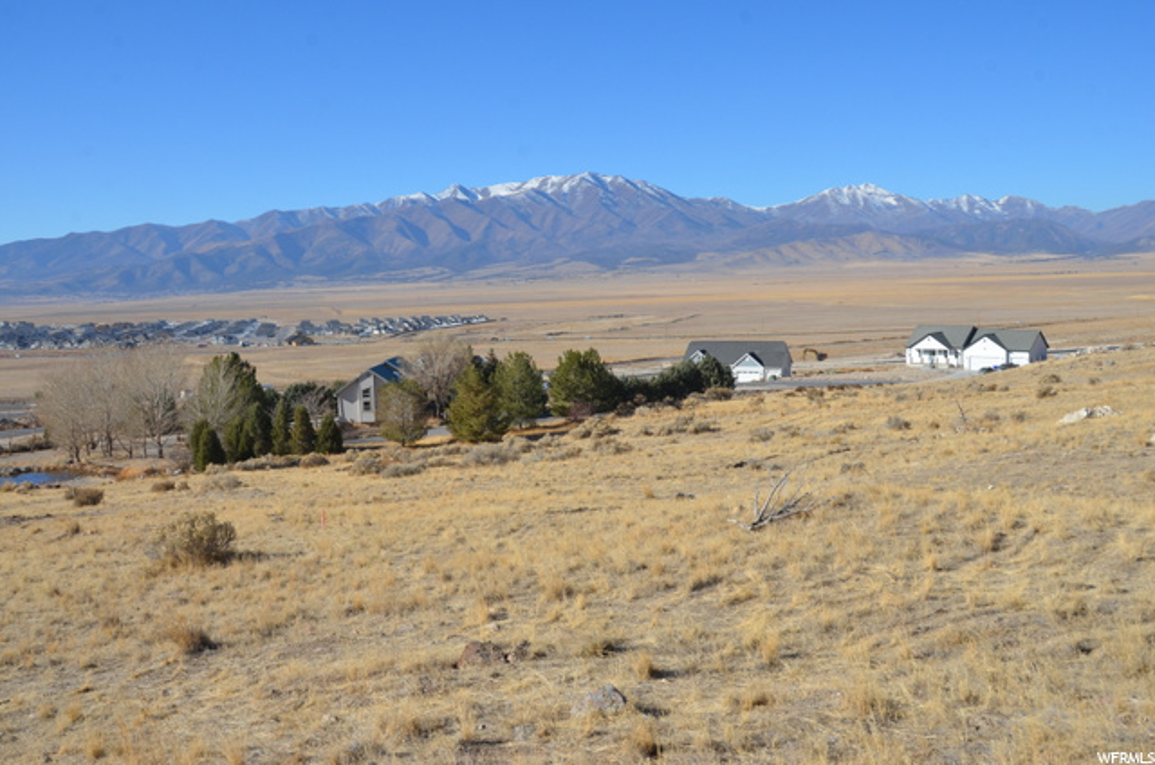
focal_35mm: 33
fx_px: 1057
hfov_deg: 57.3
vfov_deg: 39.8
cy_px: 382
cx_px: 578
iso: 400
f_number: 11
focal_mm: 22
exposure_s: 1/500
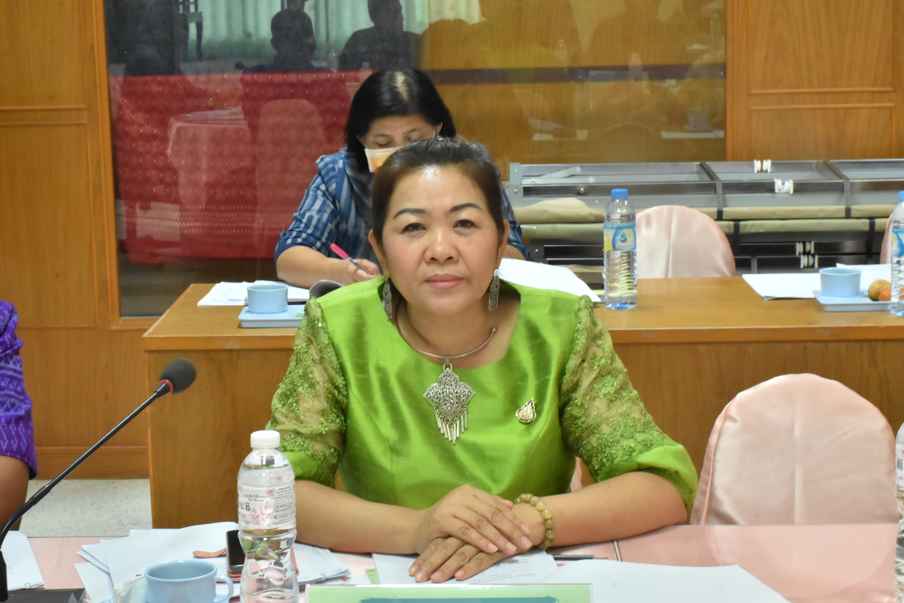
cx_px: 452
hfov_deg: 26.0
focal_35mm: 78
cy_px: 302
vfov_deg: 17.5
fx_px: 1959
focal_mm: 52
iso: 3200
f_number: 18
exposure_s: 1/20
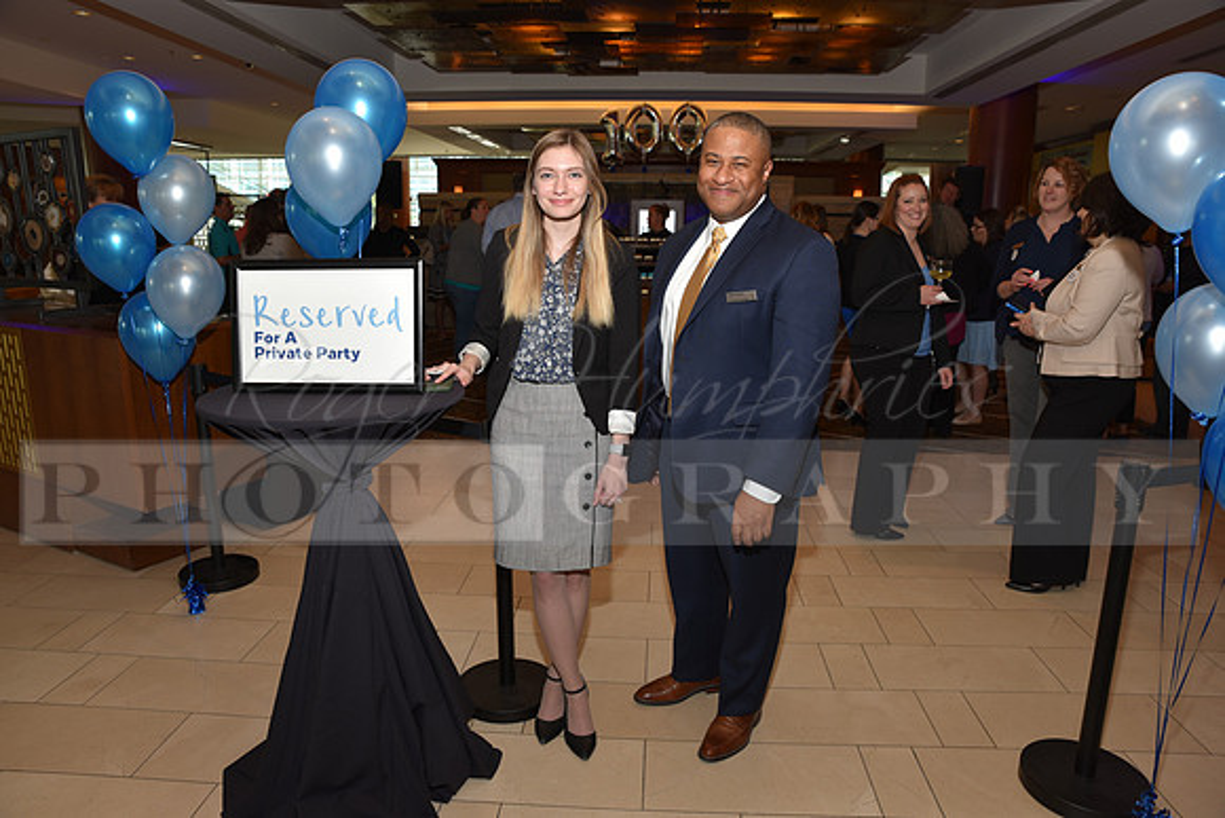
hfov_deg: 73.7
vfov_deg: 53.2
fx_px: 817
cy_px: 409
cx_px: 612
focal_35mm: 24
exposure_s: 1/60
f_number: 5
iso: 200
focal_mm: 24
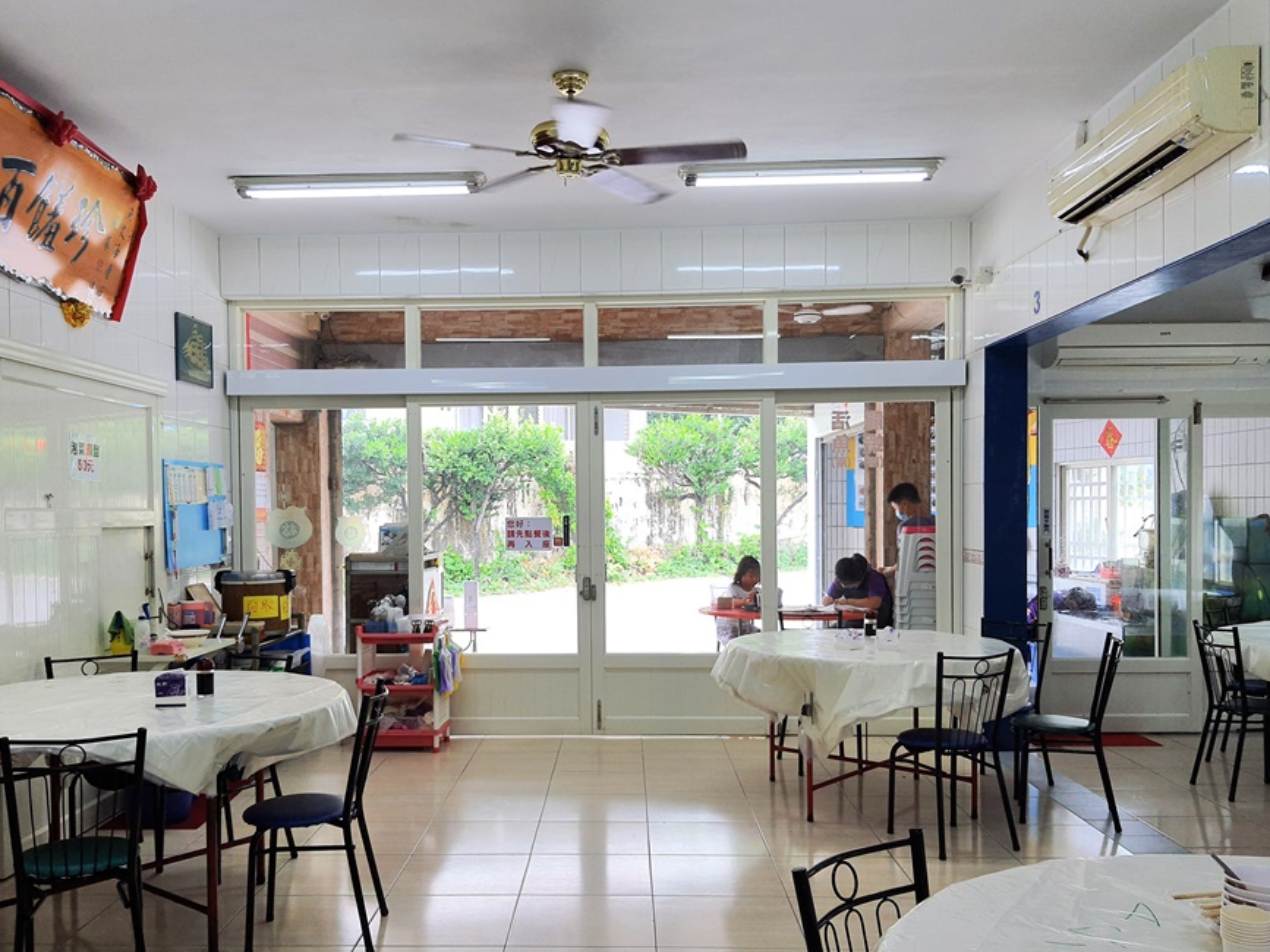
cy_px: 520
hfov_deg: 59.9
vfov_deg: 46.7
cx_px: 583
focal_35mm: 30
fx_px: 1100
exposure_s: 1/121
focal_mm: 4.32
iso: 50
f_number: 1.7
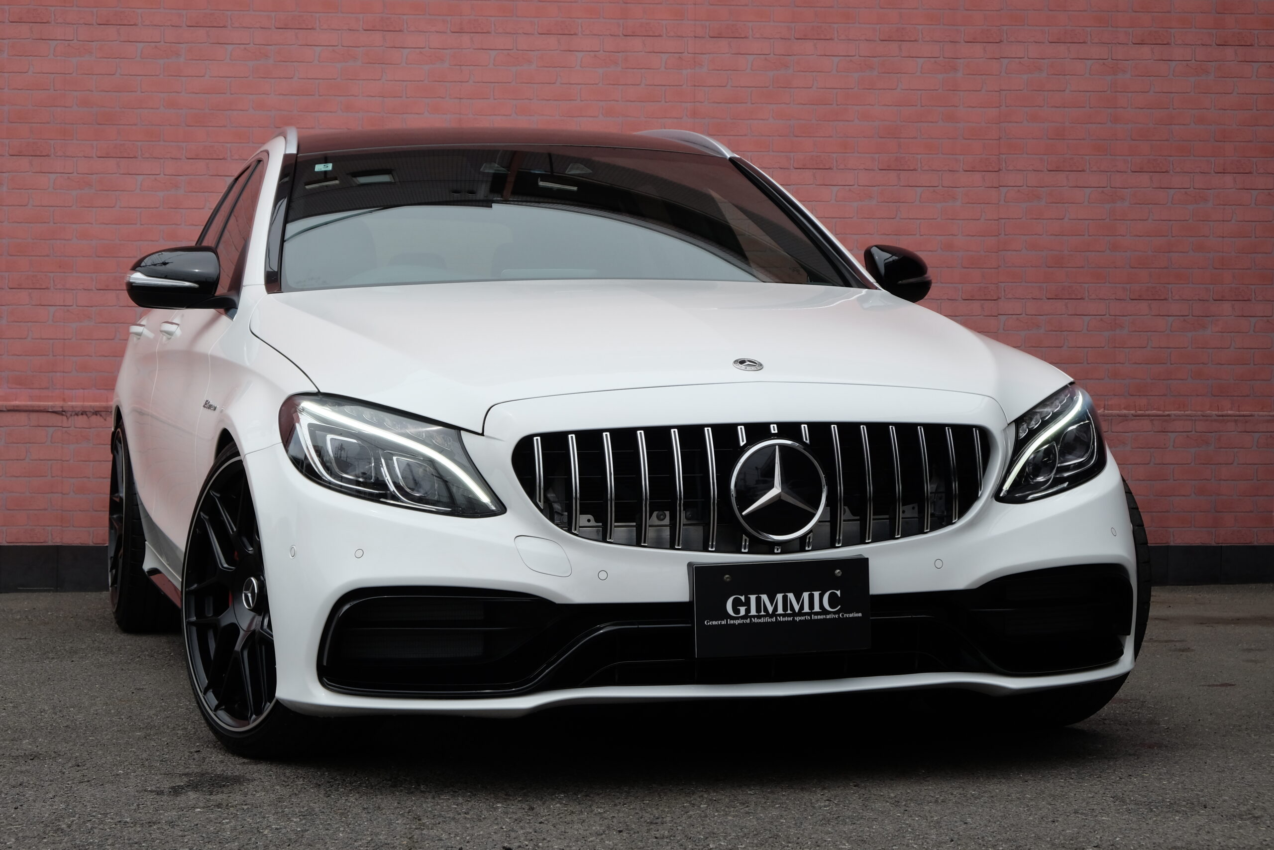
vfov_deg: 17.9
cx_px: 637
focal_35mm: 76
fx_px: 2690
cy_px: 425
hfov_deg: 26.6
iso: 400
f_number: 10
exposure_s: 1/350
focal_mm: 50.5
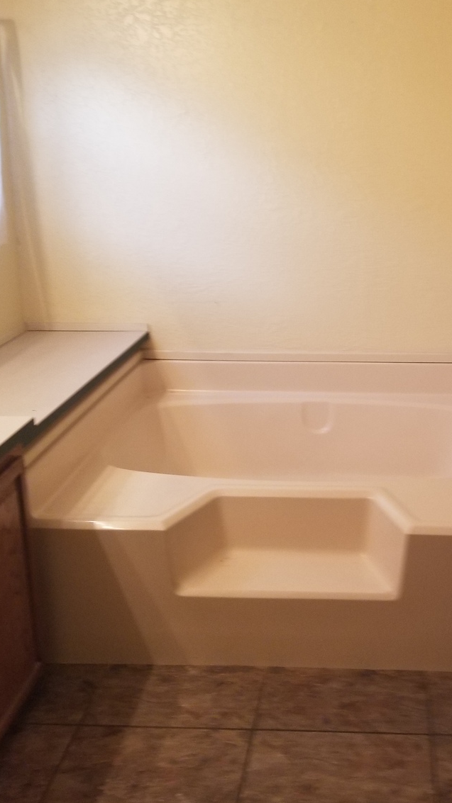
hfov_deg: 32.3
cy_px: 322
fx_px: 767
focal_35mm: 36
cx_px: 330
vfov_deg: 54.9
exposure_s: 1/40
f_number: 1.7
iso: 200
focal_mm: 4.25
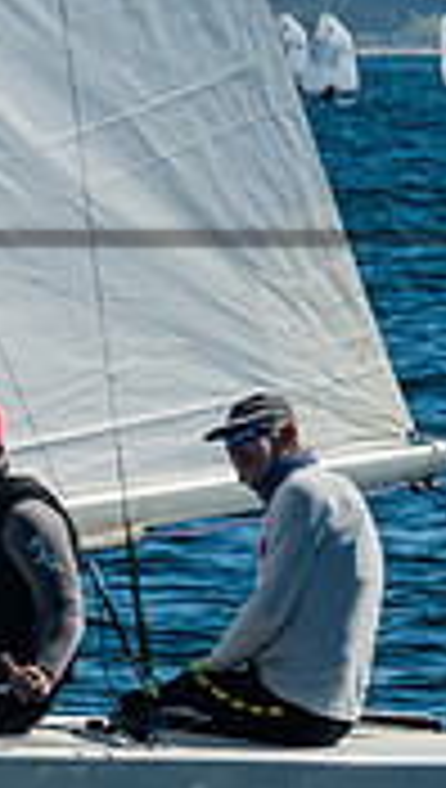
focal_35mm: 919
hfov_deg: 1.3
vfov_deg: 2.3
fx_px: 19238
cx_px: -587
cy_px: 240
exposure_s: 1/500
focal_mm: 175
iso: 400
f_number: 10
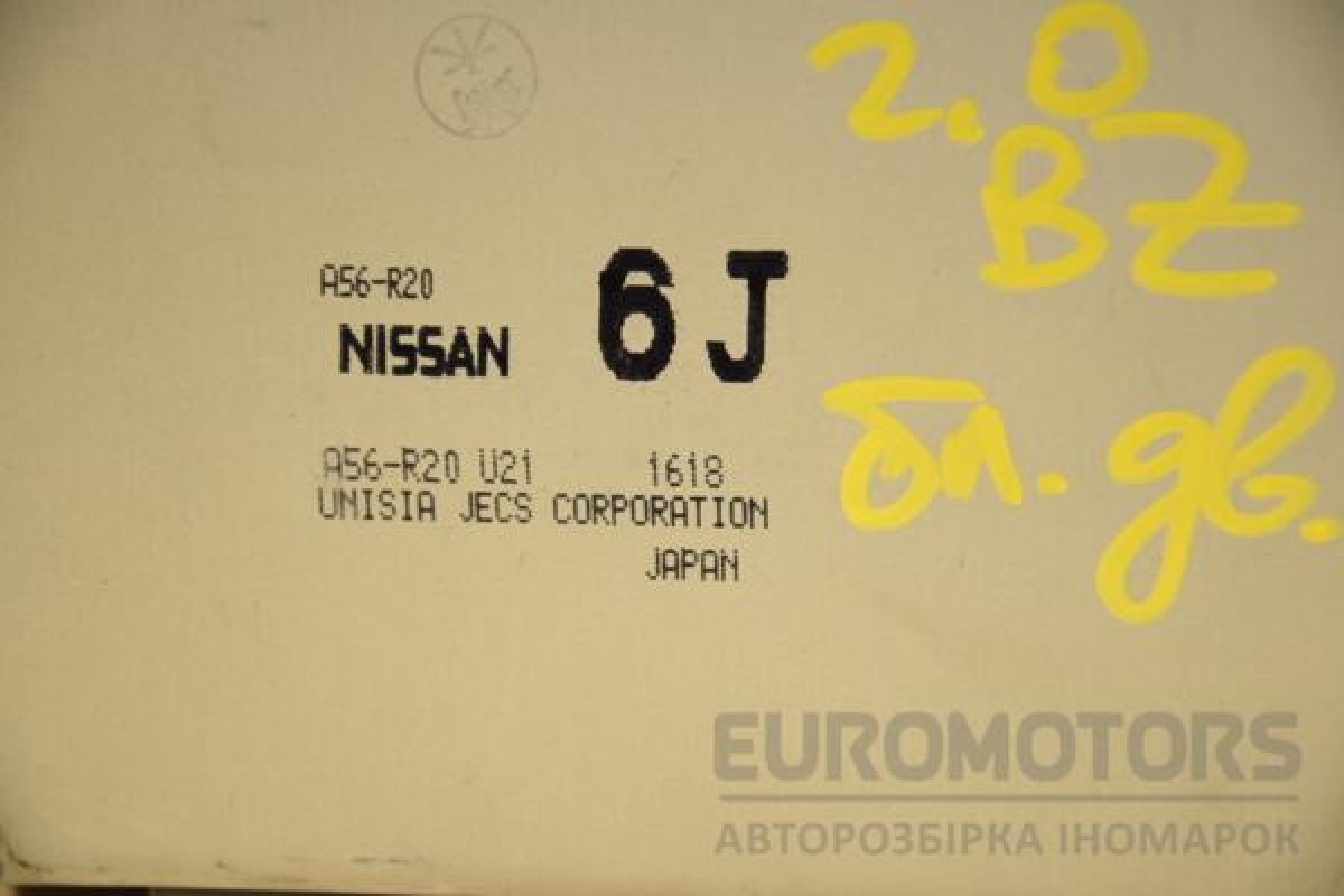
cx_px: 672
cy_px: 448
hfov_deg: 13.0
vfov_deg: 8.7
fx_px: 5880
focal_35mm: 158
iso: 800
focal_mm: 105
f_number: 6.3
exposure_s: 1/200
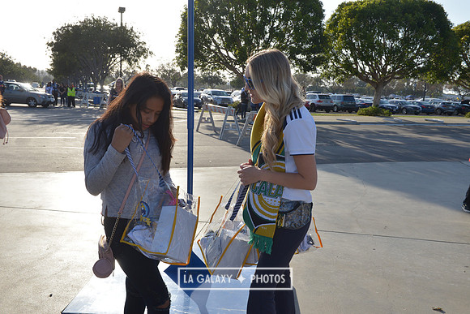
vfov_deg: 38.9
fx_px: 444
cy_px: 157
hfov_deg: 55.8
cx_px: 235
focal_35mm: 34
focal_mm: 34
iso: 400
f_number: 14
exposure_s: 1/250
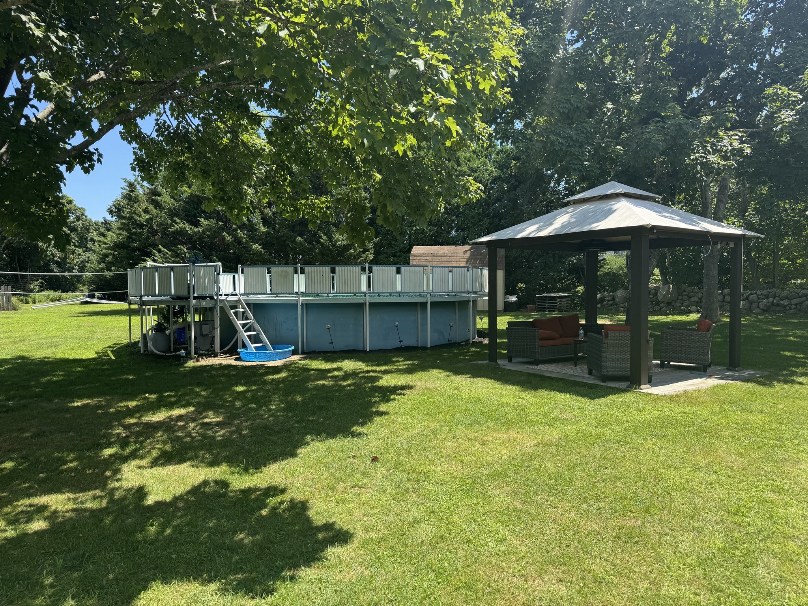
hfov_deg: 71.6
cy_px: 303
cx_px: 404
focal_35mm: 24
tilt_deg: -3.3
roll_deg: -0.4
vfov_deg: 56.8
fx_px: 560
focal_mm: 6.76
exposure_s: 1/1524
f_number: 1.78
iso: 80
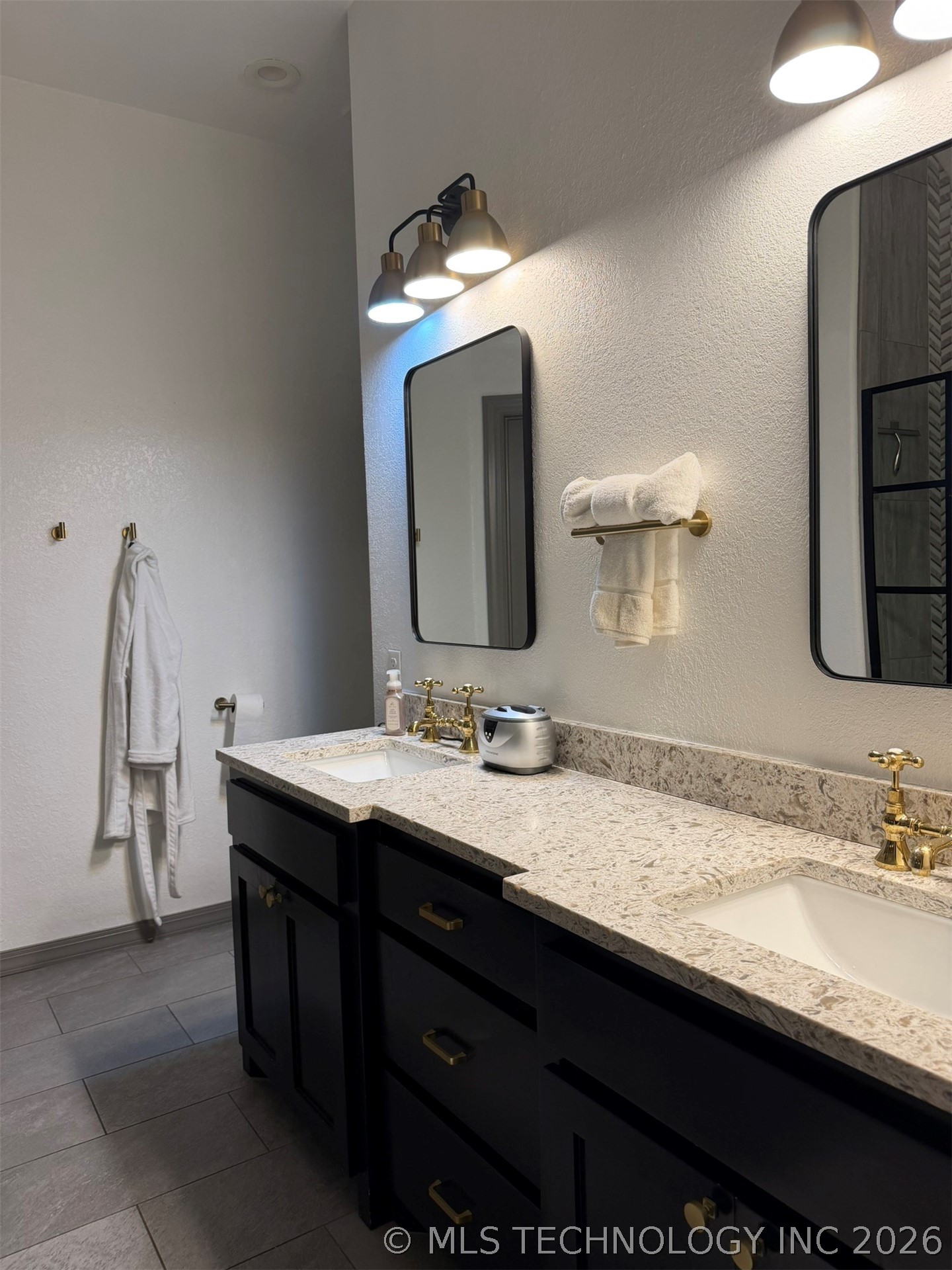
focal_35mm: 24
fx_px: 880
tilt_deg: -4.6
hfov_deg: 56.8
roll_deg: +1.1
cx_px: 476
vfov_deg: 71.6
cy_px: 635
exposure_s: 1/120
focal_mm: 6.76
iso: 125
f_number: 1.78
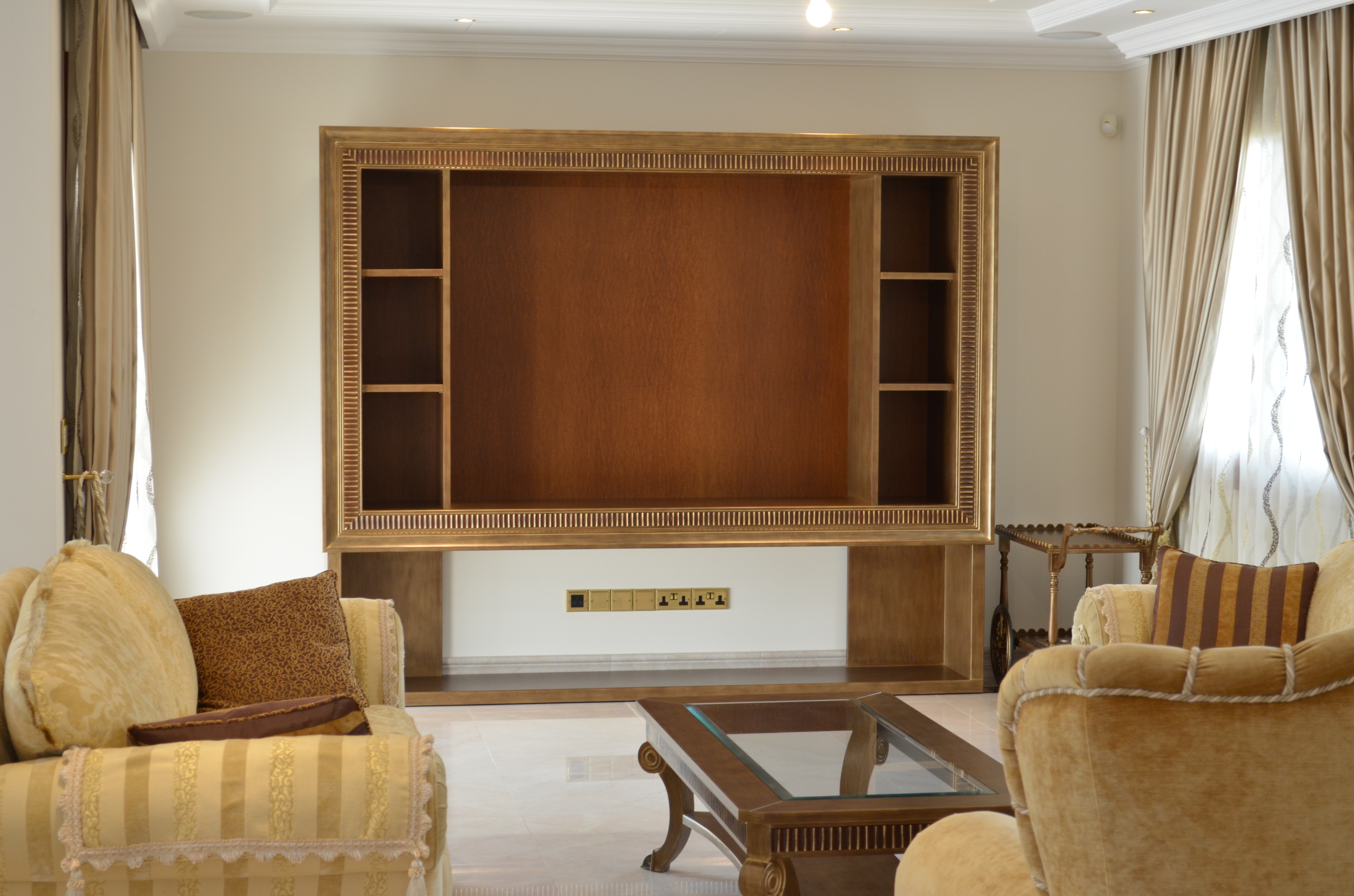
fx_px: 2477
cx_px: 677
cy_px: 448
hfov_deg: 30.6
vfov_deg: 20.5
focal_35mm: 66
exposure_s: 1/13
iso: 500
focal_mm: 44
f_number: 7.1
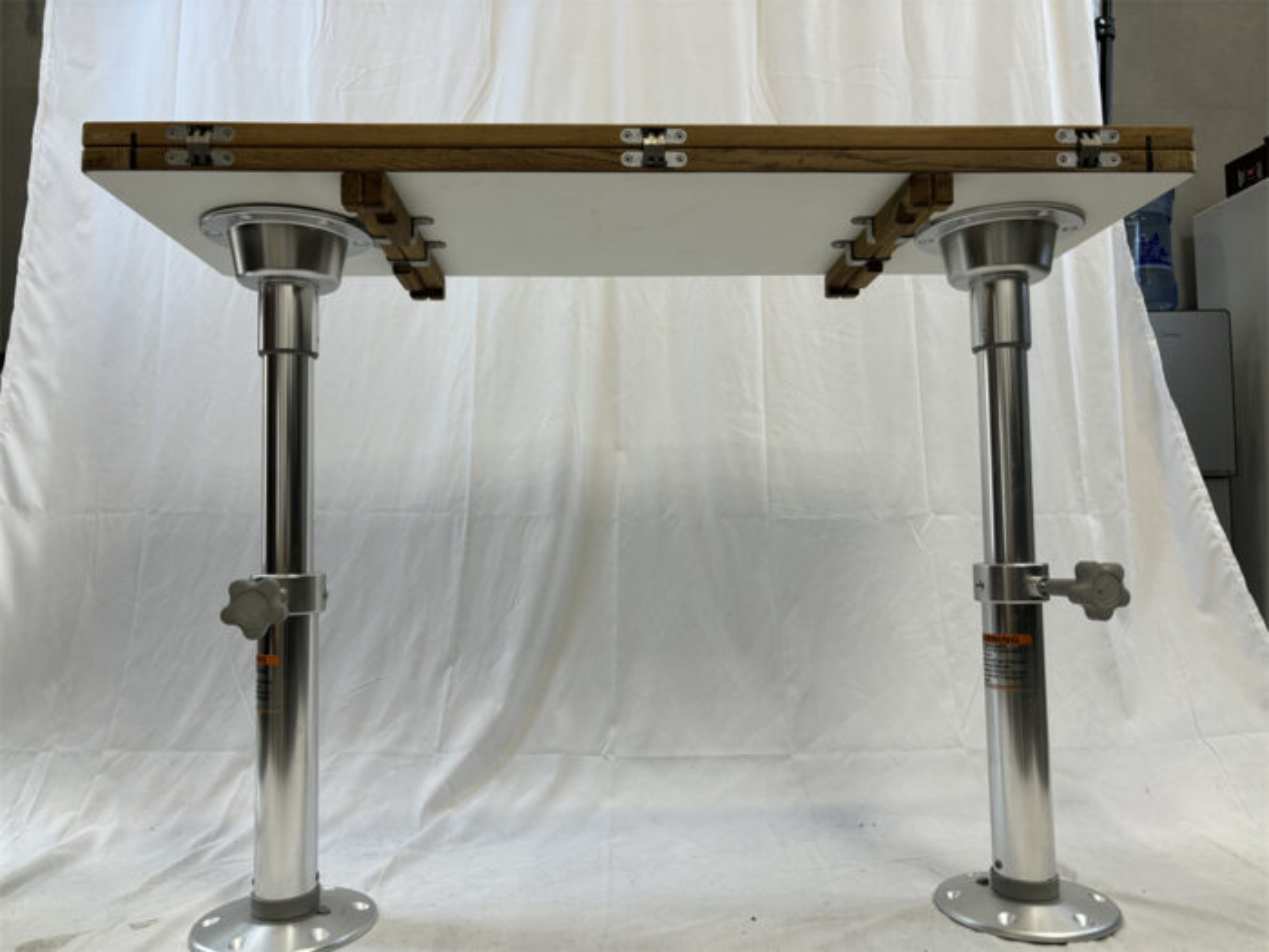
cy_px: 476
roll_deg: +0.9
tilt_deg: +2.5
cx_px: 634
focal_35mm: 26
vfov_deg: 53.1
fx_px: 953
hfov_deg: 67.3
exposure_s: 1/100
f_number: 1.6
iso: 64
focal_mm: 5.96
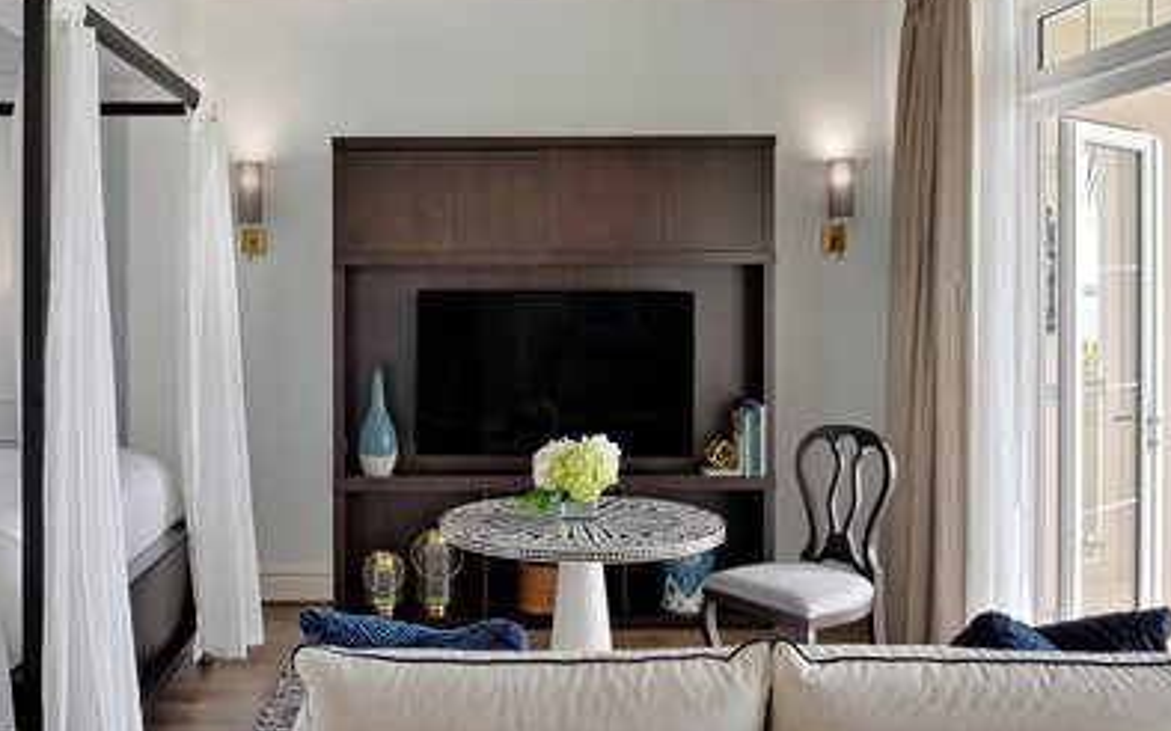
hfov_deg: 53.8
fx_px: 1149
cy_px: 312
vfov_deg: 35.2
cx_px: 490
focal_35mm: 36
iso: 200
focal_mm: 29
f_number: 16
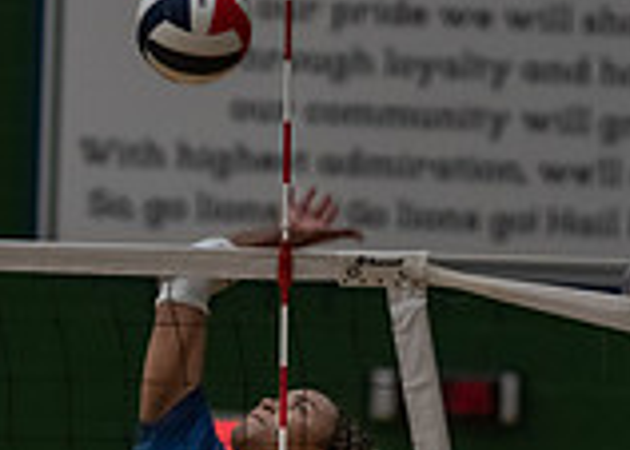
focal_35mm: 533
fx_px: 9541
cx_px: 195
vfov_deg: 2.7
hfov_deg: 3.8
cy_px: 506
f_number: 2.8
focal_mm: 139
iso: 2500
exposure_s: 1/1000
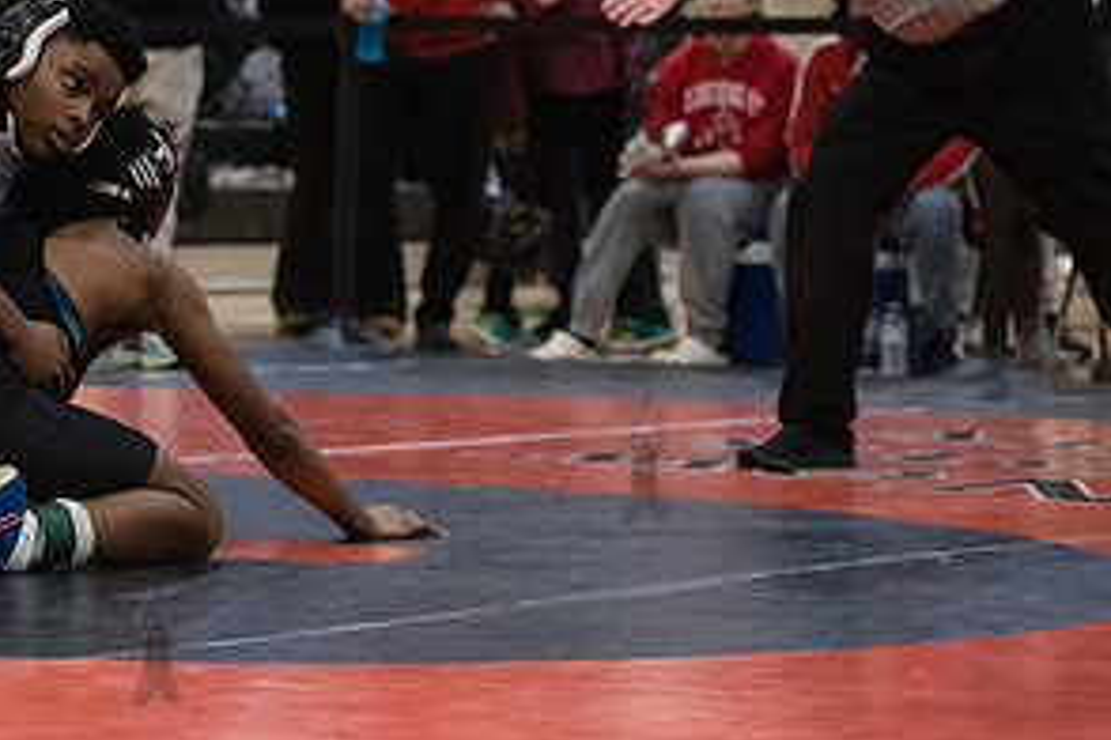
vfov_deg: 8.7
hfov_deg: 12.9
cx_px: 155
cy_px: 274
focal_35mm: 158
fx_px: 4876
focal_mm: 80
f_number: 3.5
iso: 8000
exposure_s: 1/500
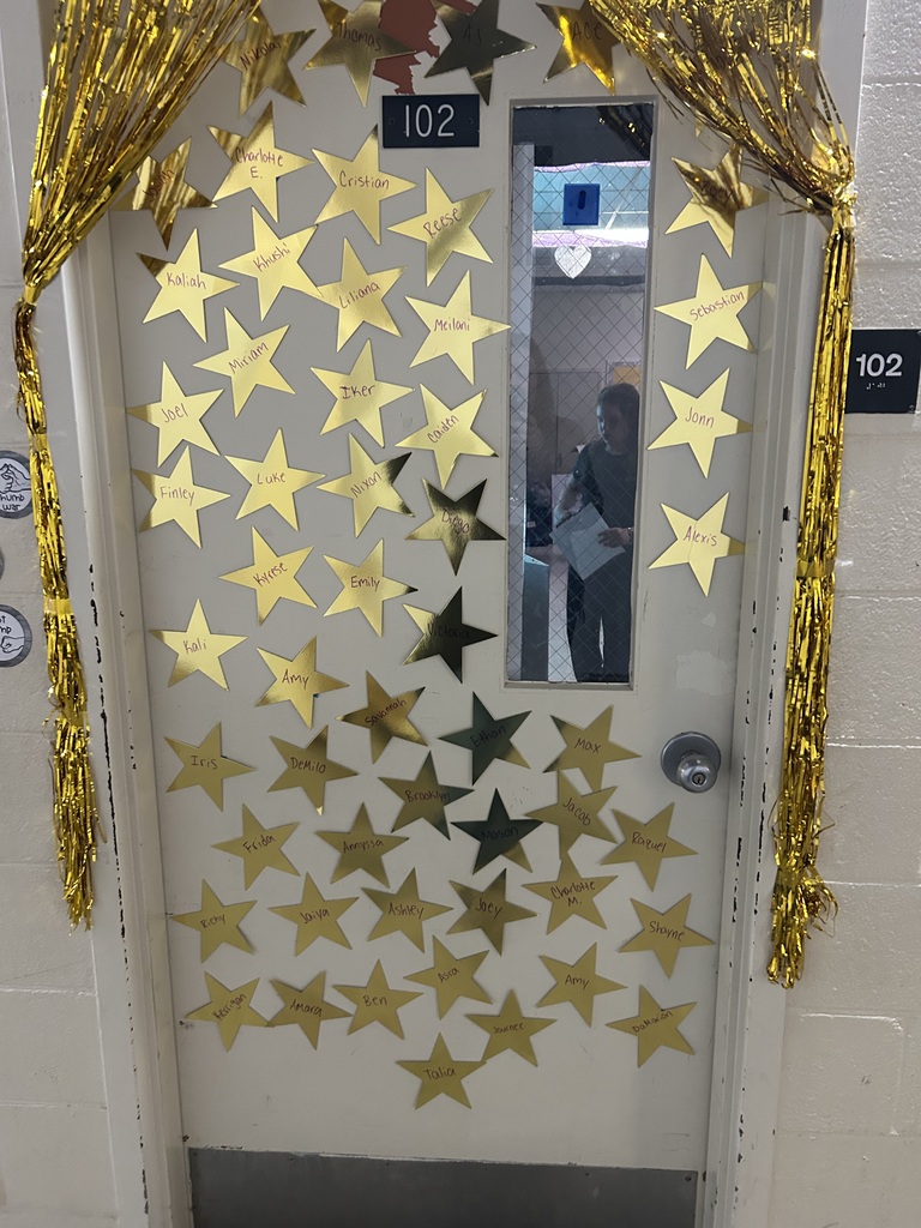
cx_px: 460
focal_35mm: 26
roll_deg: -0.1
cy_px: 614
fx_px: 922
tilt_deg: -11.8
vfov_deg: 67.3
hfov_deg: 53.1
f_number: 1.5
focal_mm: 5.7
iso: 400
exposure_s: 1/60
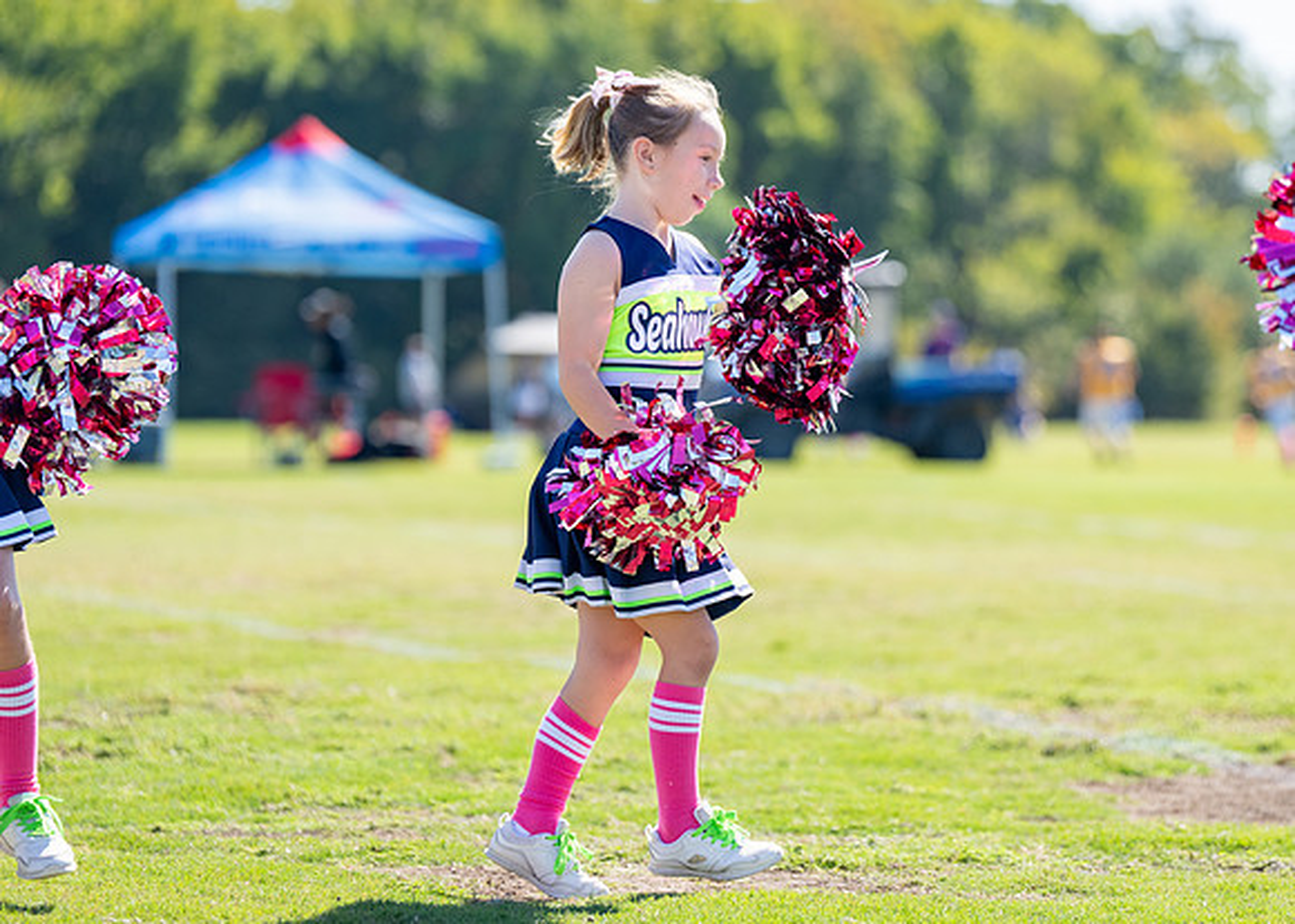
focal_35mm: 177
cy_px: 390
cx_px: 798
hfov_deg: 11.3
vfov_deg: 8.1
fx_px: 6518
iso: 200
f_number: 2.8
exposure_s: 1/2000
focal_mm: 135
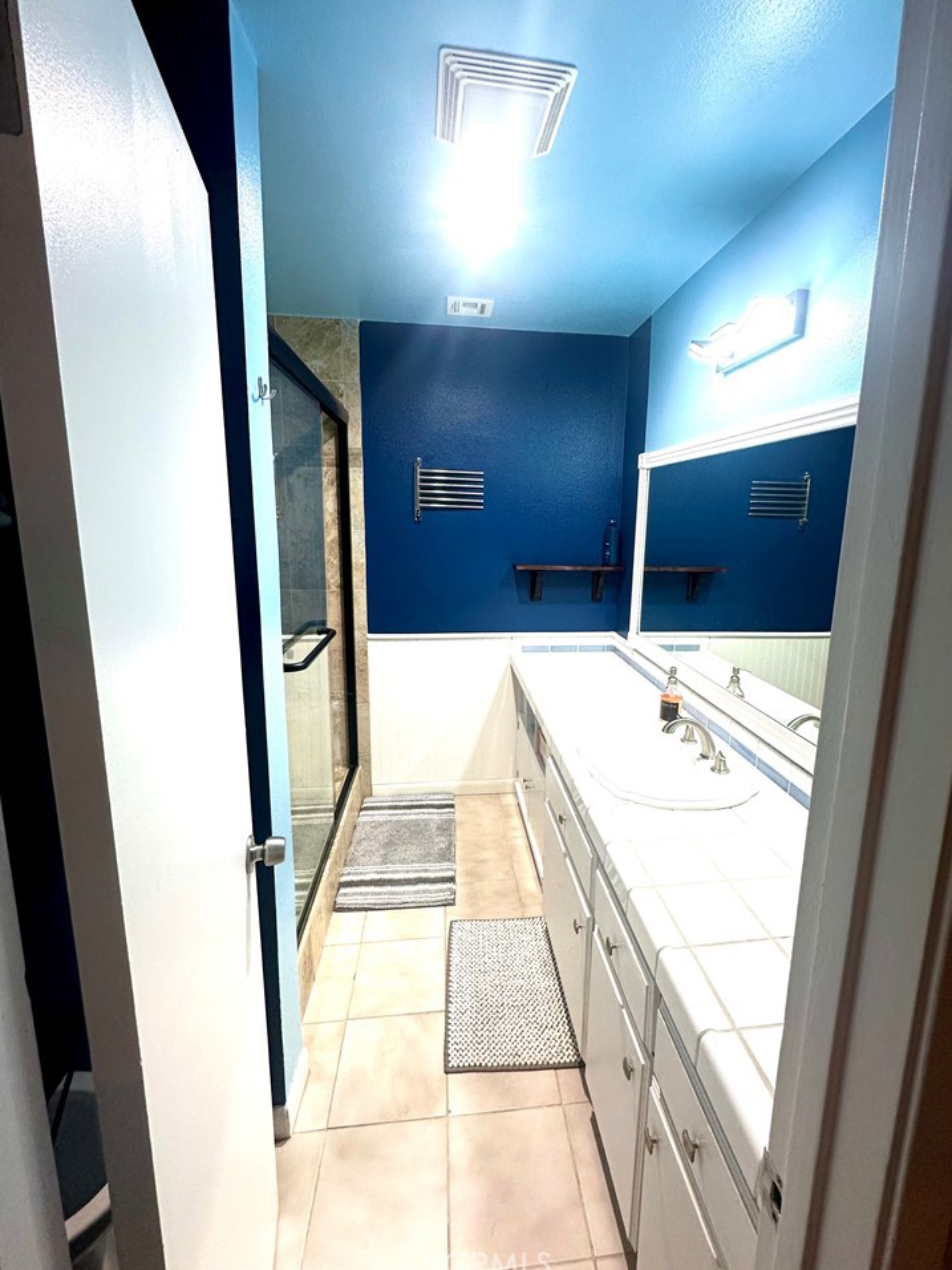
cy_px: 603
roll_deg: -1.7
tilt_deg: -8.5
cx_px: 506
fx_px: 550
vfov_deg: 98.1
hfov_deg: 81.7
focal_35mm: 15
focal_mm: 2.22
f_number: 2.2
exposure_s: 1/120
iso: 160
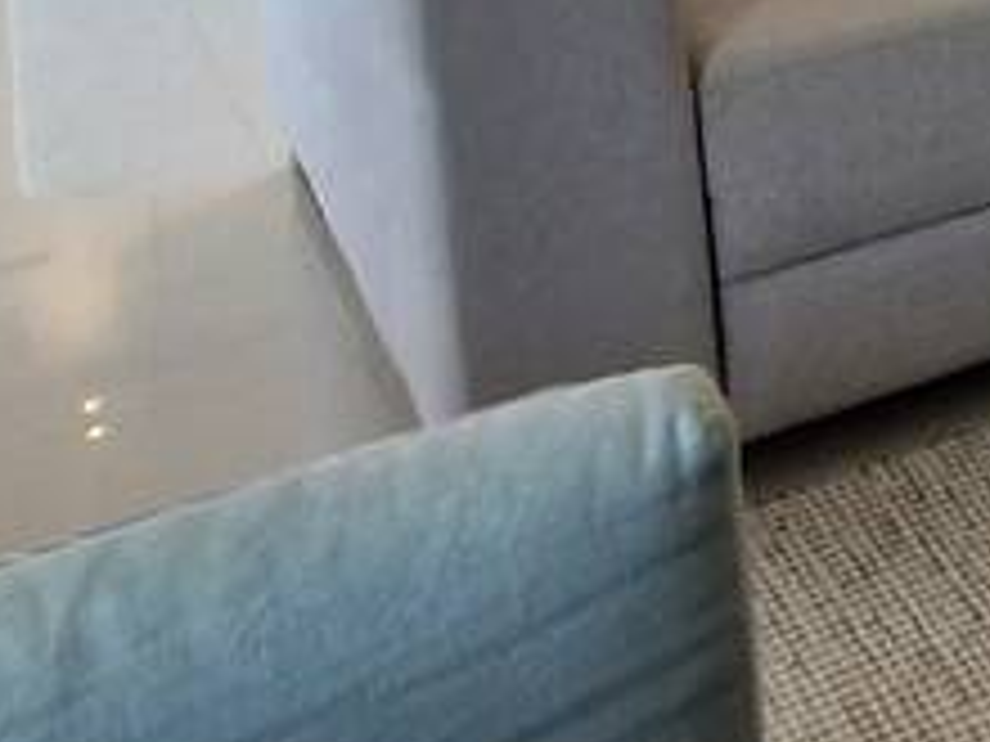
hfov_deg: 16.9
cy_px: -576
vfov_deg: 15.1
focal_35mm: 85
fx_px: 2431
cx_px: 1994
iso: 100
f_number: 2.2
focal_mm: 1.74
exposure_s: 1/60
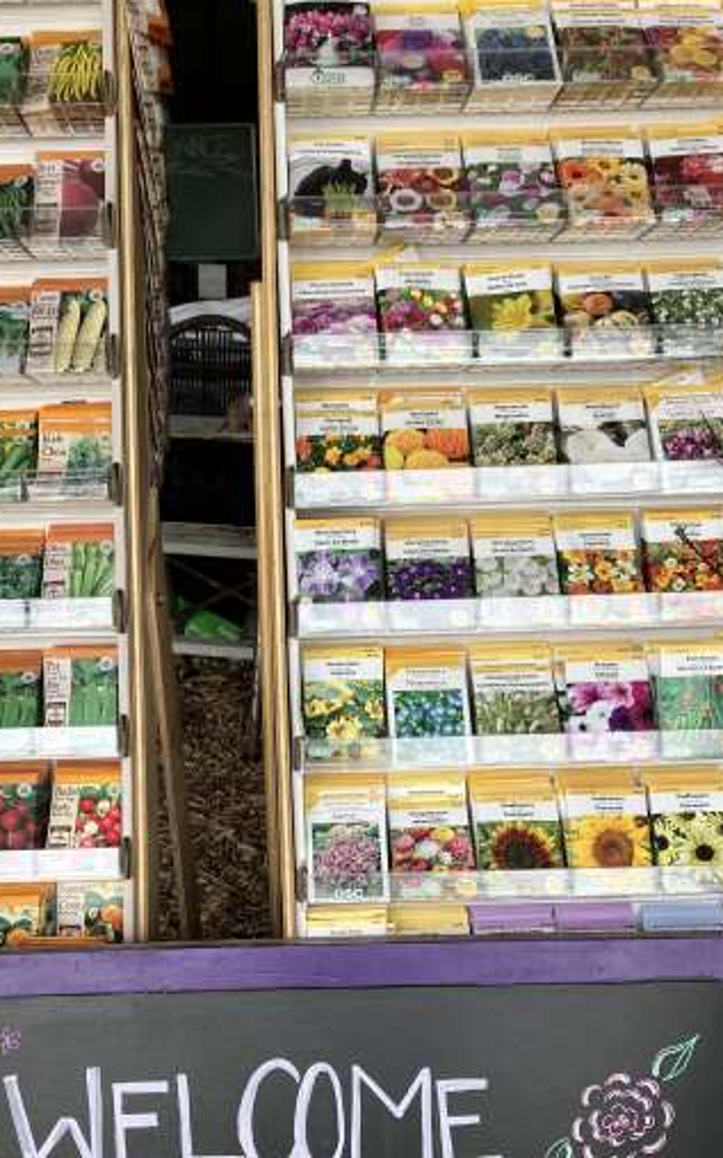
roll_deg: +0.8
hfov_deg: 32.7
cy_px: 751
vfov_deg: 49.7
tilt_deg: -23.8
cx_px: 317
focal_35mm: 39
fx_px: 1231
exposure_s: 1/120
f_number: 1.8
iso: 50
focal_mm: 3.99
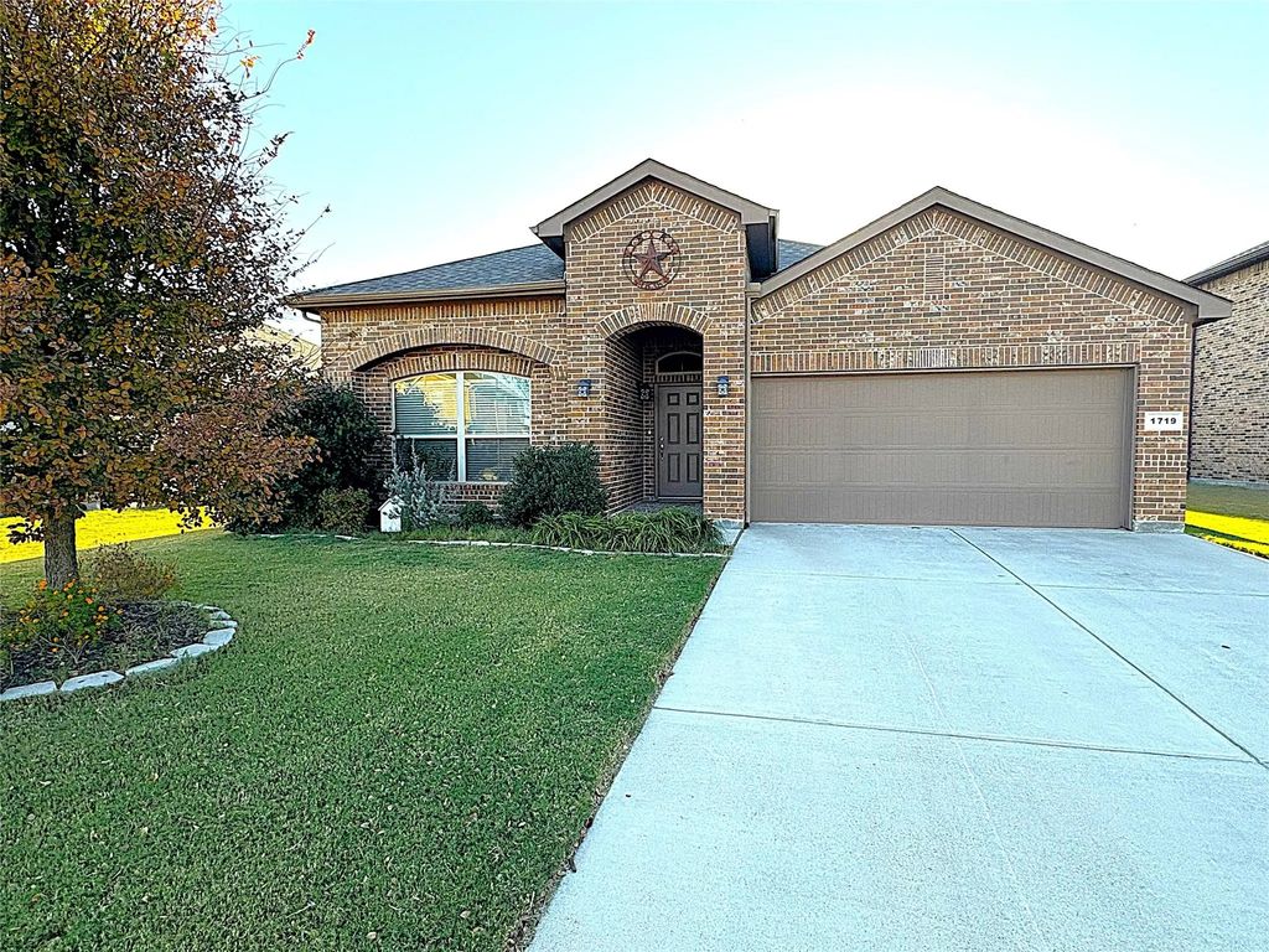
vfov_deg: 71.6
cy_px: 476
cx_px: 634
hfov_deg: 87.8
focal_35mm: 18
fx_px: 660
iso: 40
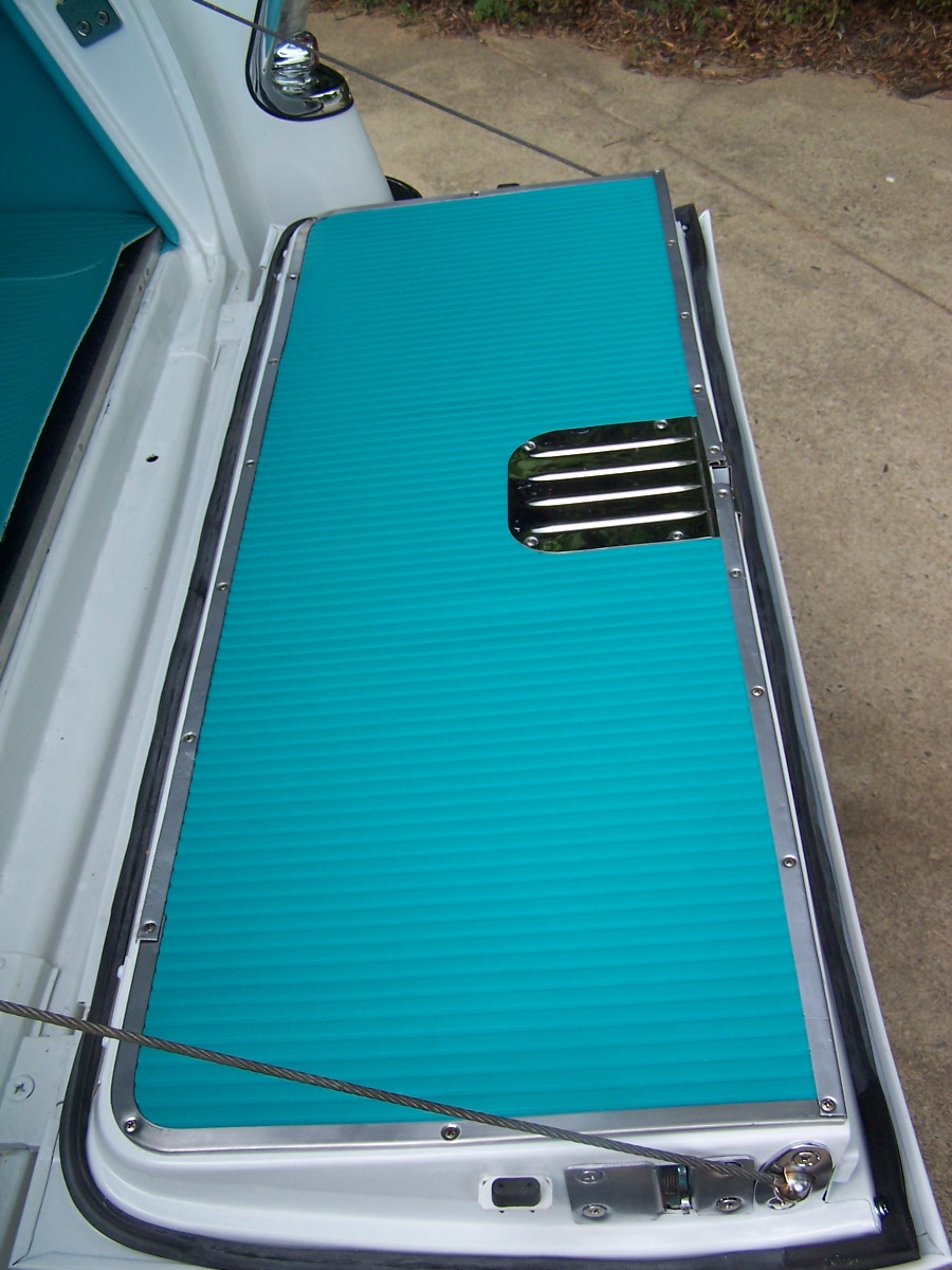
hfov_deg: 37.7
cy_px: 635
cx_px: 476
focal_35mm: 38
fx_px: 1393
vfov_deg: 49.0
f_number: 2.8
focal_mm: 6.3
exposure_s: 1/350
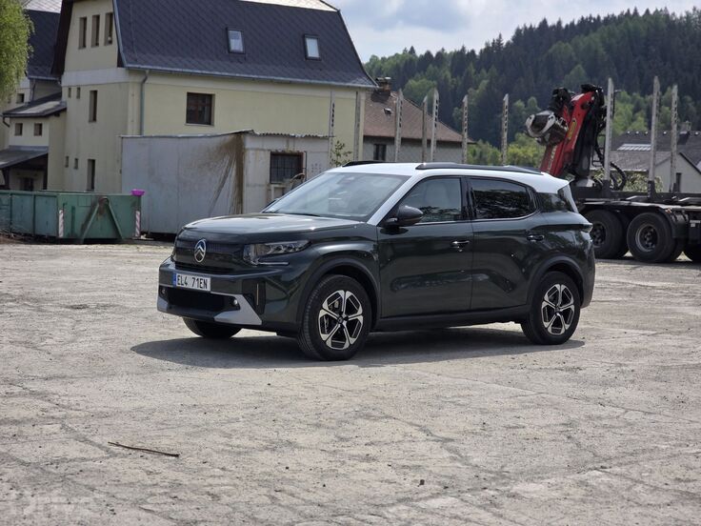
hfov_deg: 28.2
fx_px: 1397
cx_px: 350
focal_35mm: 69
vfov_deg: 21.3
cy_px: 263
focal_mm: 7.9
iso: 50
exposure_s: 1/2228
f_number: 2.4
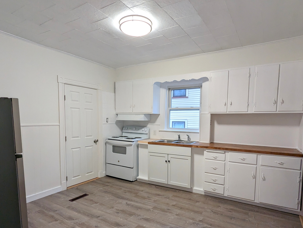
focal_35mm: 21
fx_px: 184
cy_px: 135
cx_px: 154
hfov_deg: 78.9
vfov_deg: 63.1
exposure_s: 1/60
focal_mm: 2.35
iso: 135
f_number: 2.2
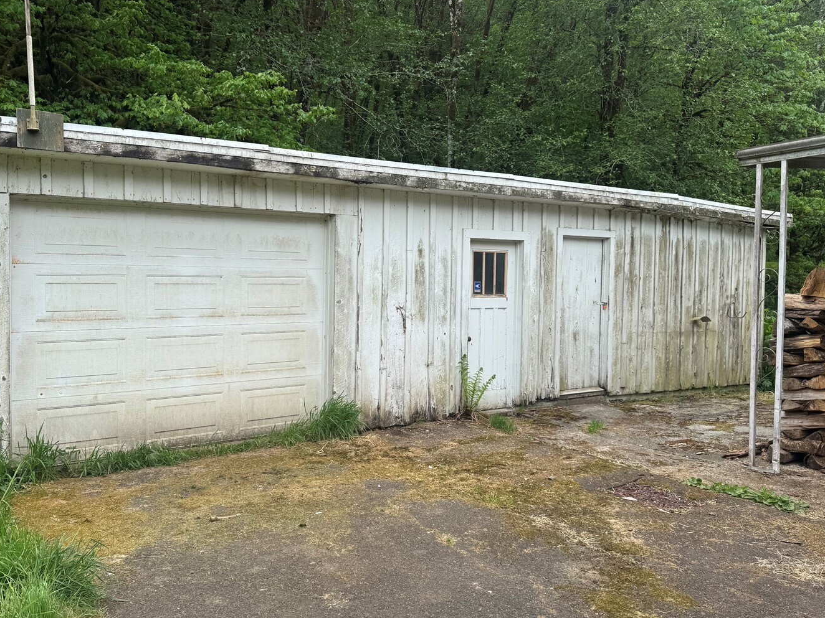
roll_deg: -1.8
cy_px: 310
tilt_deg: -1.8
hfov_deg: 61.6
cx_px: 390
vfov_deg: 48.2
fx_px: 691
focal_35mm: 29
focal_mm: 6.76
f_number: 1.78
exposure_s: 1/1767
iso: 80
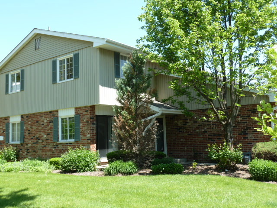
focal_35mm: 40
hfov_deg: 46.8
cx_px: 138
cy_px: 104
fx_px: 320
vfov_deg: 36.0
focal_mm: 6.5
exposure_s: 1/160
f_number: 4
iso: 80
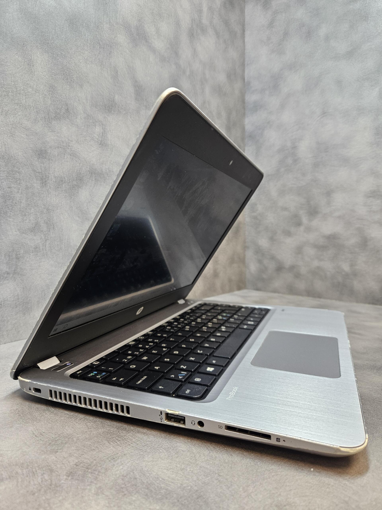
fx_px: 338
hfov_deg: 58.9
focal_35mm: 23
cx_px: 191
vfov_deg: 73.9
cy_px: 255
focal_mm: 5.4
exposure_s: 1/100
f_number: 1.8
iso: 200
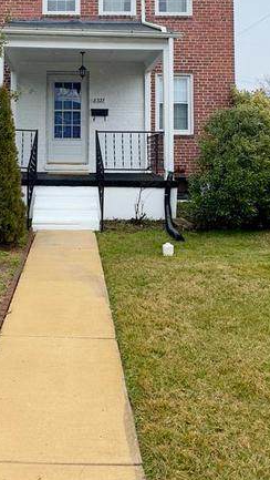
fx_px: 483
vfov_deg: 50.7
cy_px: 123
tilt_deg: +3.9
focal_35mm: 38
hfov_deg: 30.7
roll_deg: -0.4
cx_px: 70
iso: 40
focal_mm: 2.22
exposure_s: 1/552
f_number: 2.2
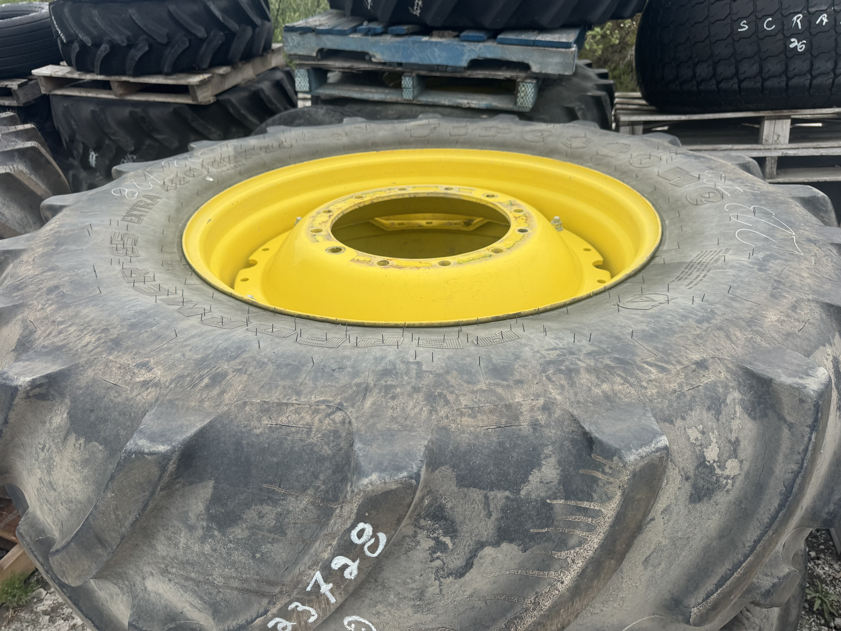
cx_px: 420
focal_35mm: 24
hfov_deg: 71.6
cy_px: 316
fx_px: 583
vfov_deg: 56.8
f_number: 1.78
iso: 80
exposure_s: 1/2331
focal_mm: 6.76
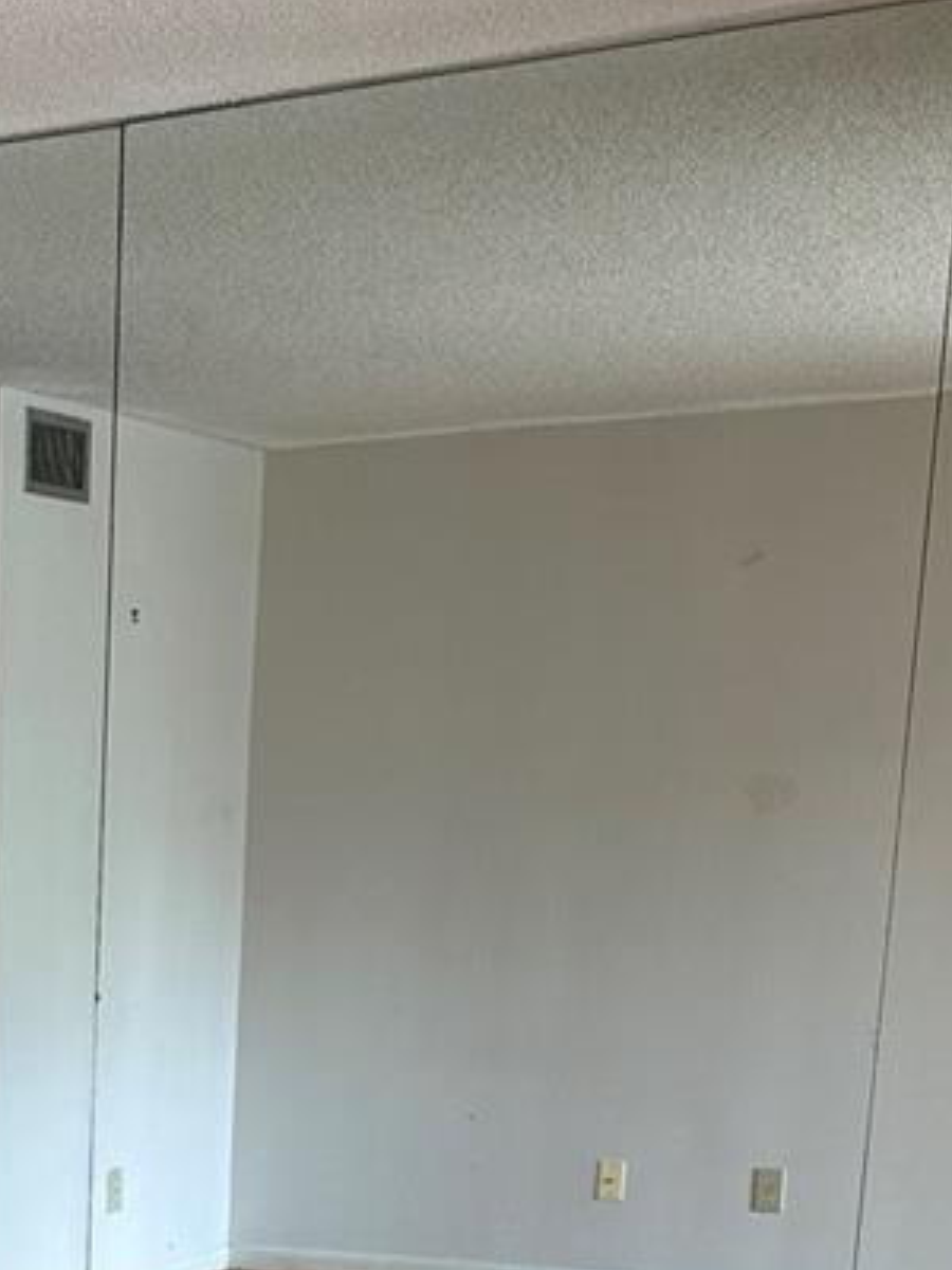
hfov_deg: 19.5
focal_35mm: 72
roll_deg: -0.1
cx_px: -133
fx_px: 2640
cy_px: 1530
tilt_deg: -14.9
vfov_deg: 24.5
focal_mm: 6.86
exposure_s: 1/60
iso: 125
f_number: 1.78
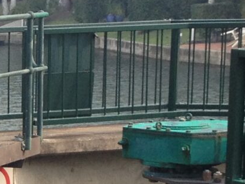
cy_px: 278
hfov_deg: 8.9
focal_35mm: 217
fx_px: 1536
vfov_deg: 6.8
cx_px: -112
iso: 50
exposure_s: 1/238
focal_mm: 4.28
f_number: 2.4
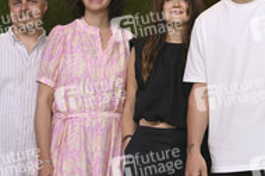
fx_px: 698
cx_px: 249
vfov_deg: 14.1
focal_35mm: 95
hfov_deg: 20.9
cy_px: -10
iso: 800
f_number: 4
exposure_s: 1/250
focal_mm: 40
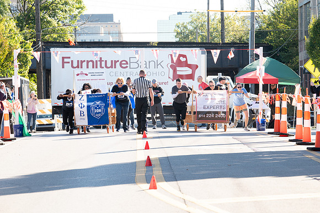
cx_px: 161
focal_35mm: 180
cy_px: 106
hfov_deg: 11.4
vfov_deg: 7.6
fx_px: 1600
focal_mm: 165
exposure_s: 1/400
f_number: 8
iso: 640
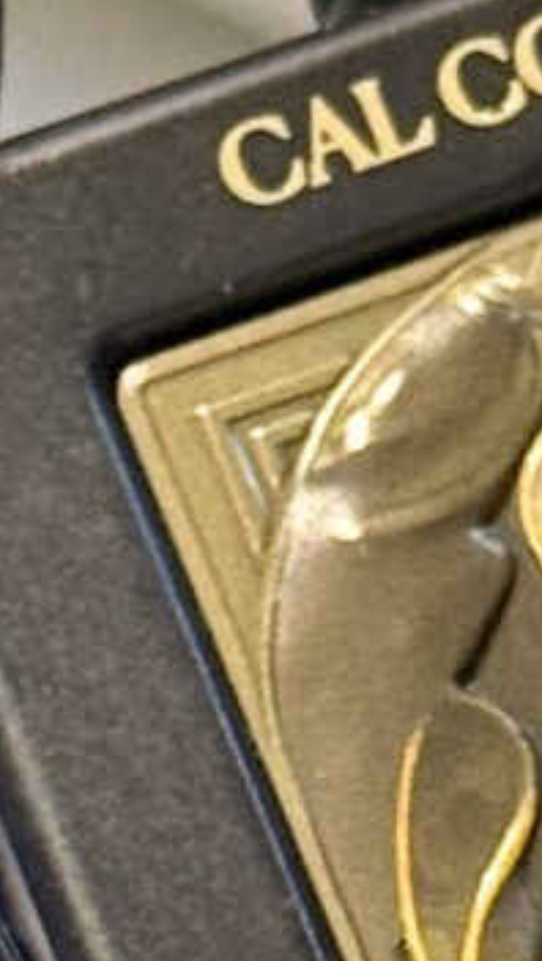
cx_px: 216
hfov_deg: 3.2
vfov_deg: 5.6
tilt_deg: -38.3
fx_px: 9713
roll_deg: -13.4
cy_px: 1018
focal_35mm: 381
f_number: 1.78
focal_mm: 6.76
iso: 250
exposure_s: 1/33
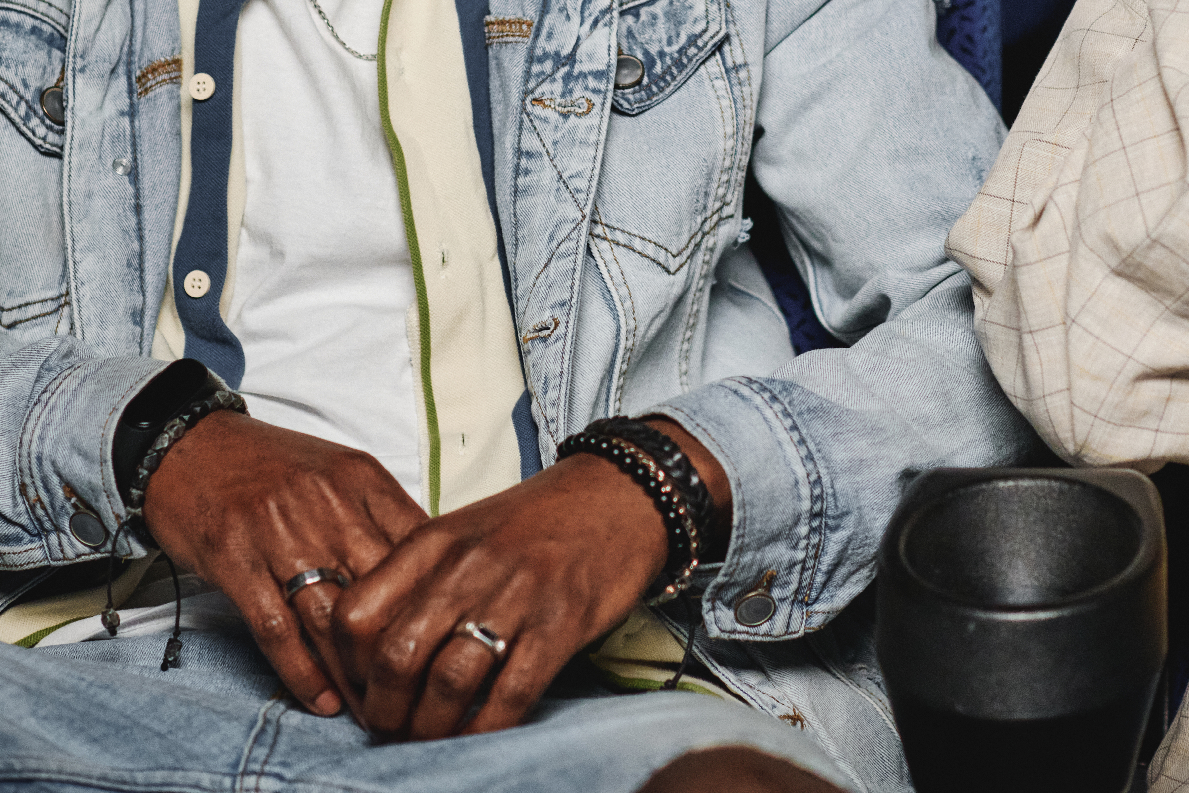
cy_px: 1
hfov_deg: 10.5
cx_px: 894
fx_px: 6440
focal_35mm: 195
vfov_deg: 7.0
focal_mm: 85
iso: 800
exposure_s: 1/160
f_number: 2.5
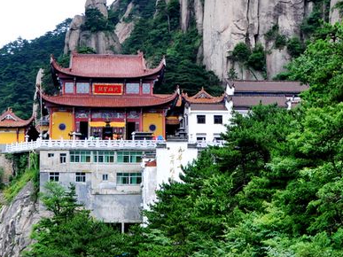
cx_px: 157
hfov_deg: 24.9
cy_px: 51
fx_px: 775
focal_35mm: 78
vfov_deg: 18.6
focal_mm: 21
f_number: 10
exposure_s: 1/200
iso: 200
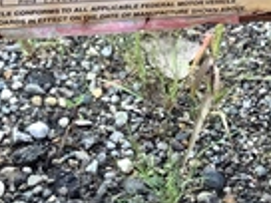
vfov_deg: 15.7
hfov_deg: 21.4
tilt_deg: -39.3
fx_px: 712
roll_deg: -4.7
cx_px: 80
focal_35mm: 91
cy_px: -32
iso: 80
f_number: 2.4
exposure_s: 1/120
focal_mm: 3.3
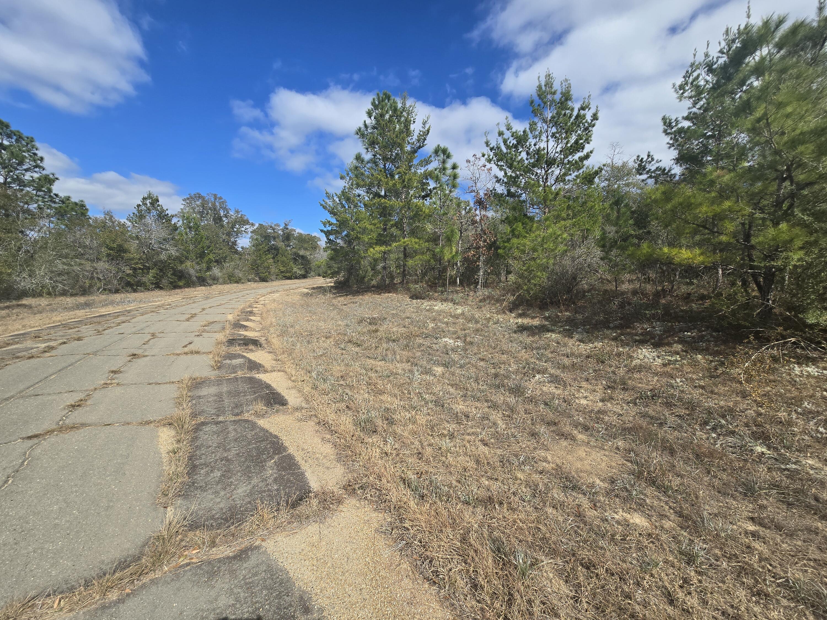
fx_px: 311
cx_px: 414
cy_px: 310
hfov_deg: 106.2
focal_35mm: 13
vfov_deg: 89.9
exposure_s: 1/2333
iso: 50
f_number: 2.2
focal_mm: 2.2
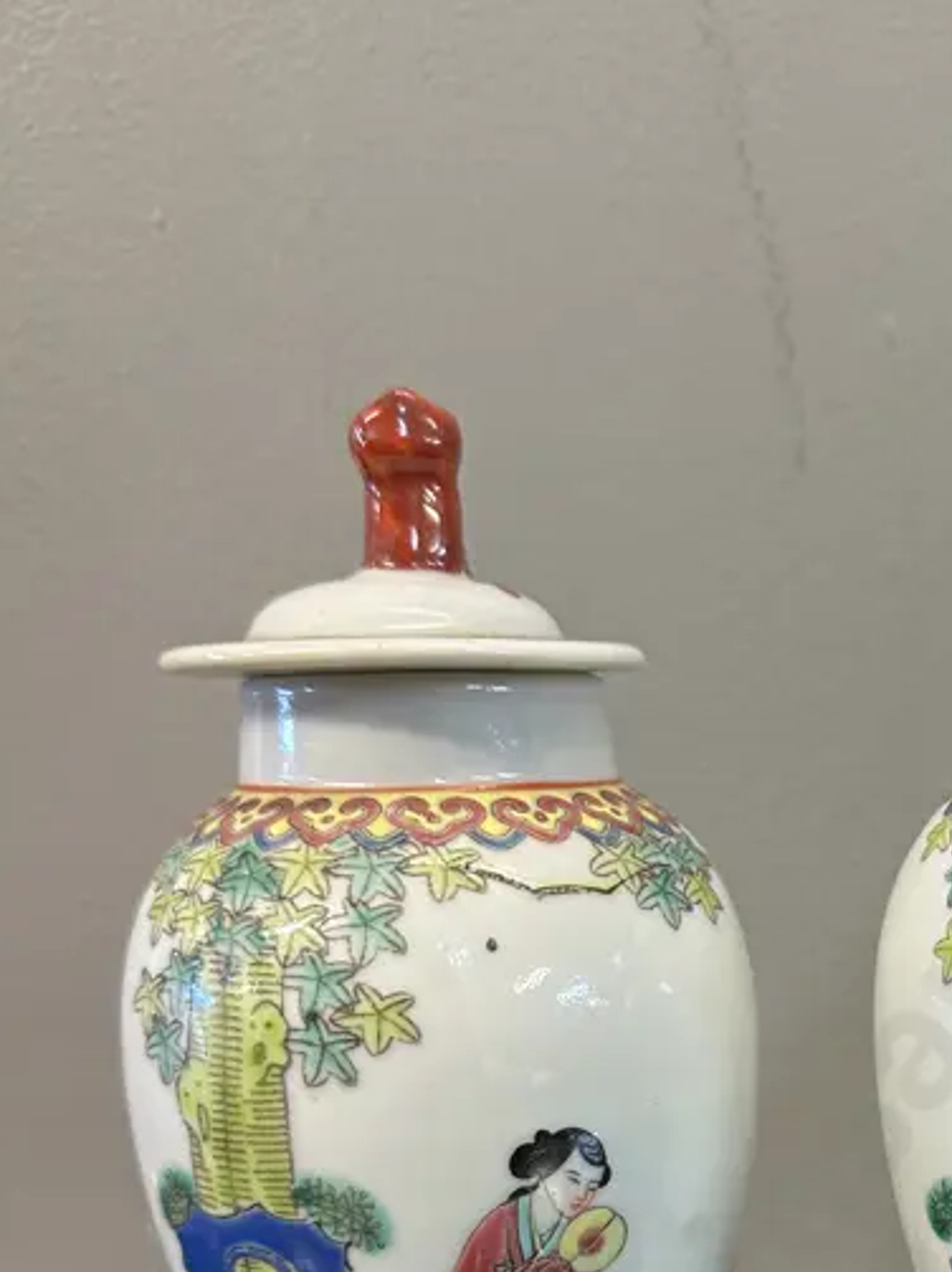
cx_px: 841
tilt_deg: -13.4
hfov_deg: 28.6
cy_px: 1158
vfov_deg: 36.4
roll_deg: +0.4
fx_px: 1798
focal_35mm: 49
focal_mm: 6.86
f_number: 1.78
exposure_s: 1/50
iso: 200
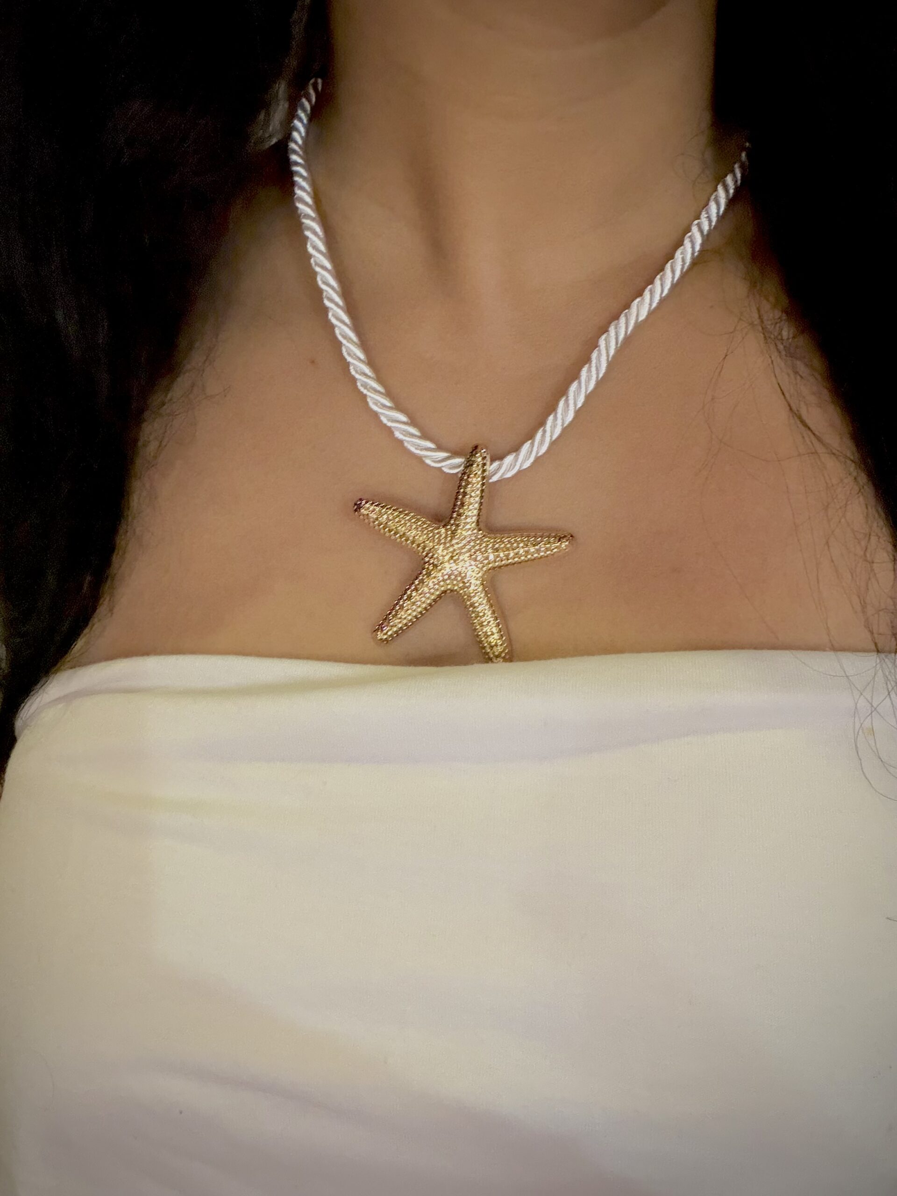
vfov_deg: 60.0
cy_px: 598
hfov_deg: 46.8
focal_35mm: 30
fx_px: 1037
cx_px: 448
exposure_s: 1/25
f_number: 1.9
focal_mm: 2.71
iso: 400
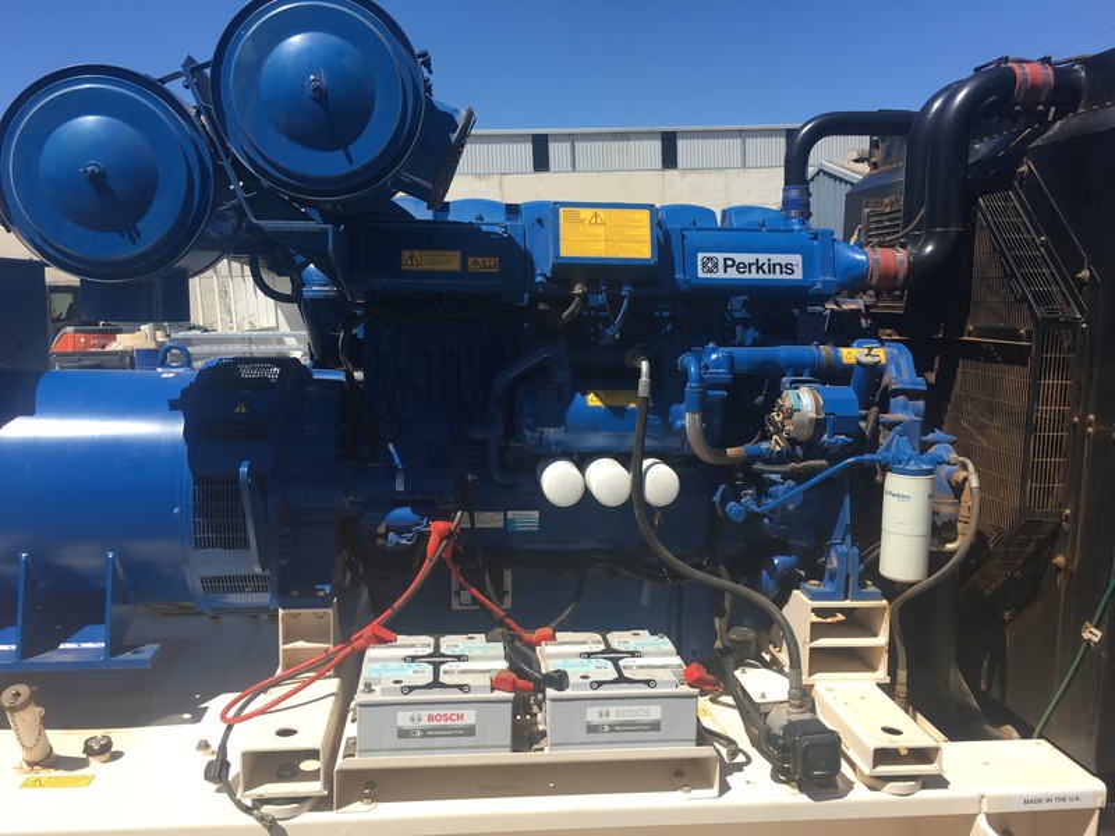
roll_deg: +2.5
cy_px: 418
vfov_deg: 48.2
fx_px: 934
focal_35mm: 29
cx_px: 558
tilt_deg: -6.2
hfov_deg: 61.7
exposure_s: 1/1326
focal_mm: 4.15
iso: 25
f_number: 2.2
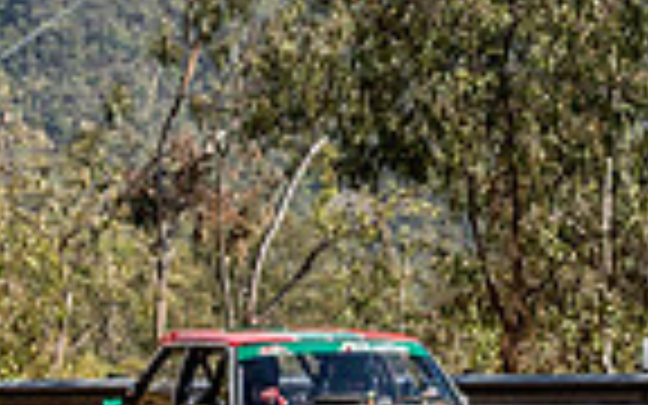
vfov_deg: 3.3
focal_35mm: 392
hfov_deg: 5.4
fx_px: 6923
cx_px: 360
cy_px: -198
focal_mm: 82
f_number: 5
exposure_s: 1/3200
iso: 250
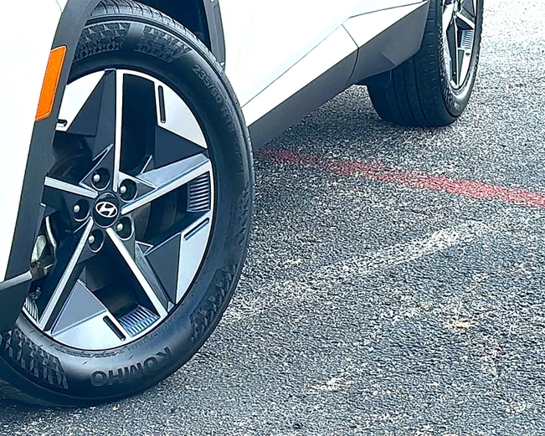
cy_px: 219
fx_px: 1694
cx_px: 269
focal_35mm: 105
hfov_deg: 18.3
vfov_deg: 14.7
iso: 80
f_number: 1.78
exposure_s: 1/1618
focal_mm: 6.86
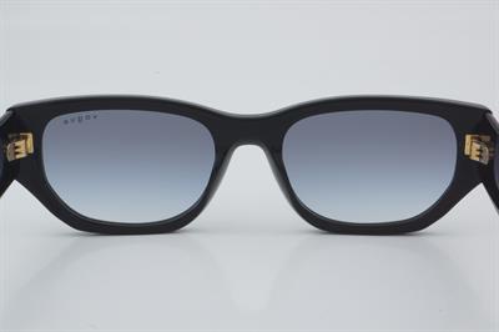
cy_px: 166
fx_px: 1039
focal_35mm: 75
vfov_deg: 18.2
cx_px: 250
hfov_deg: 27.0
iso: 100
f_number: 32
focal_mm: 50
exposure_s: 1/3
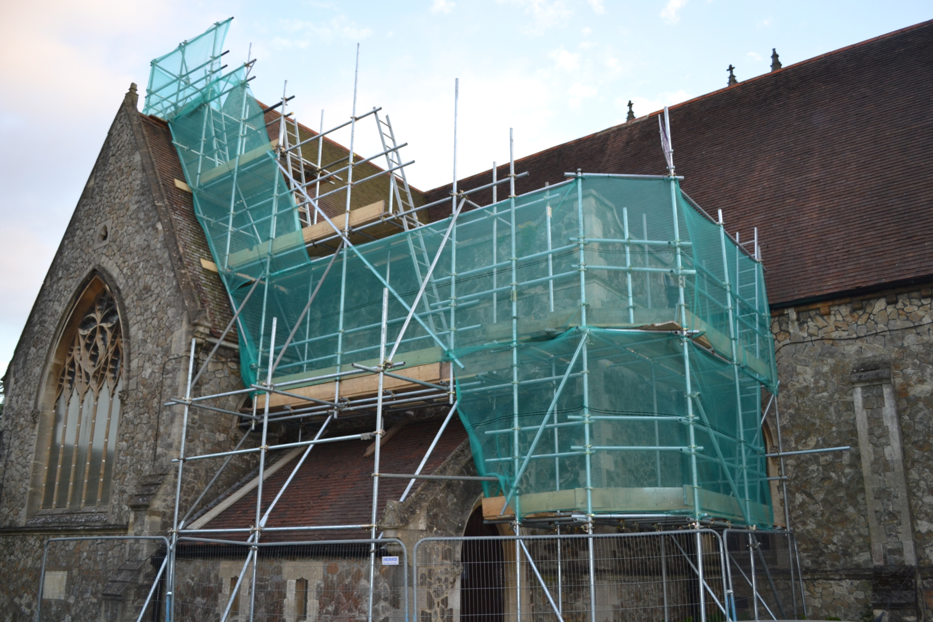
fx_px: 777
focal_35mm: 30
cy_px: 311
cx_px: 466
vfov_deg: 43.6
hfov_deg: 61.9
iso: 320
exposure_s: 1/125
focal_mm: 20
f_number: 4
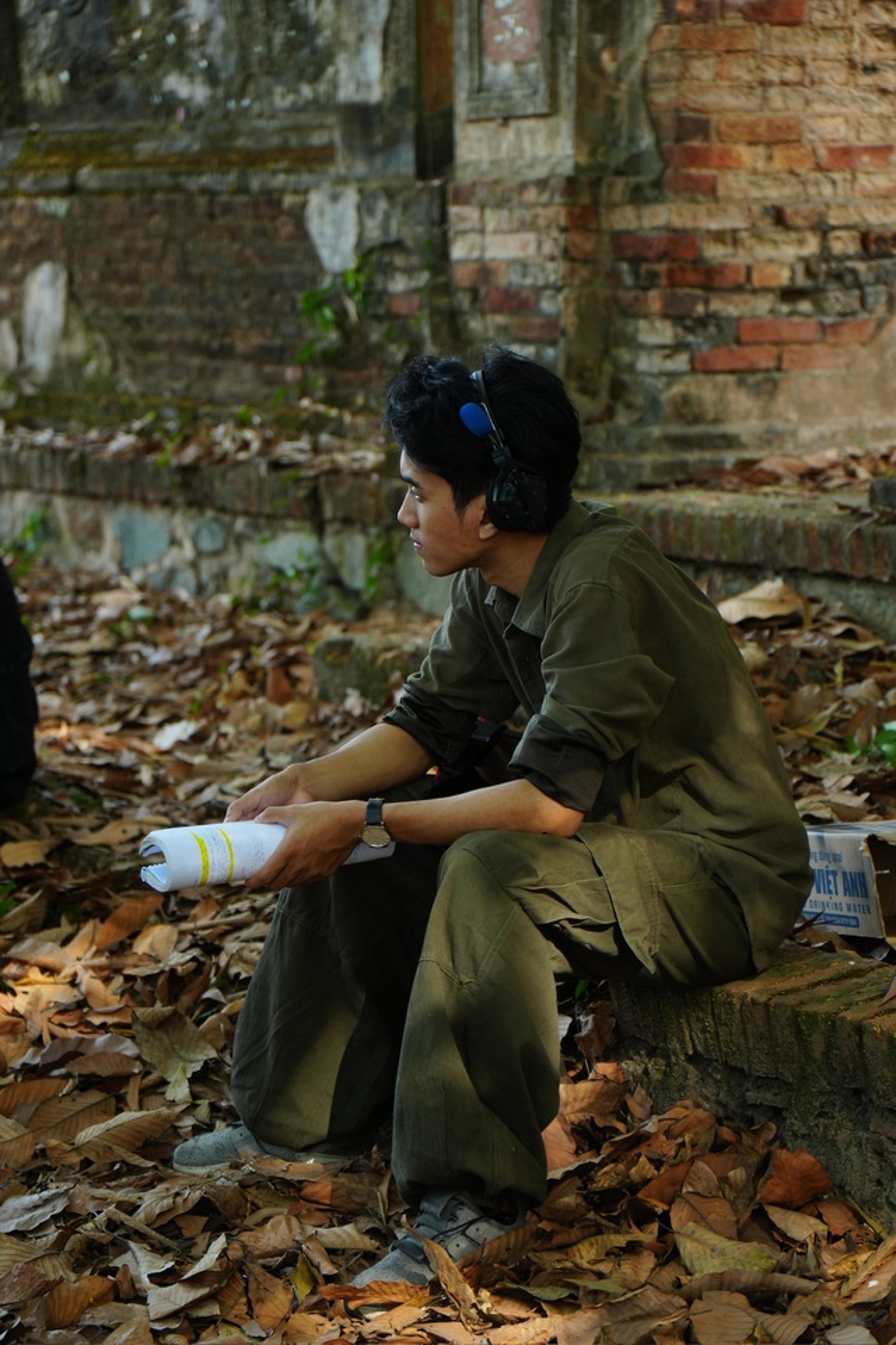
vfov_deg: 19.5
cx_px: 448
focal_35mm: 105
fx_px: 3920
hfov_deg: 13.0
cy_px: 672
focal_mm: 70
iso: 320
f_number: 2.8
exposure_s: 1/320
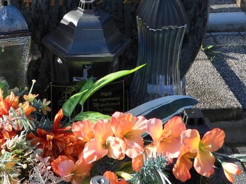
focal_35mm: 84
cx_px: 44
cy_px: -25
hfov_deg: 22.9
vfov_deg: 16.9
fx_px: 597
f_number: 3.2
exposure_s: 1/640
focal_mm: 6.3
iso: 100
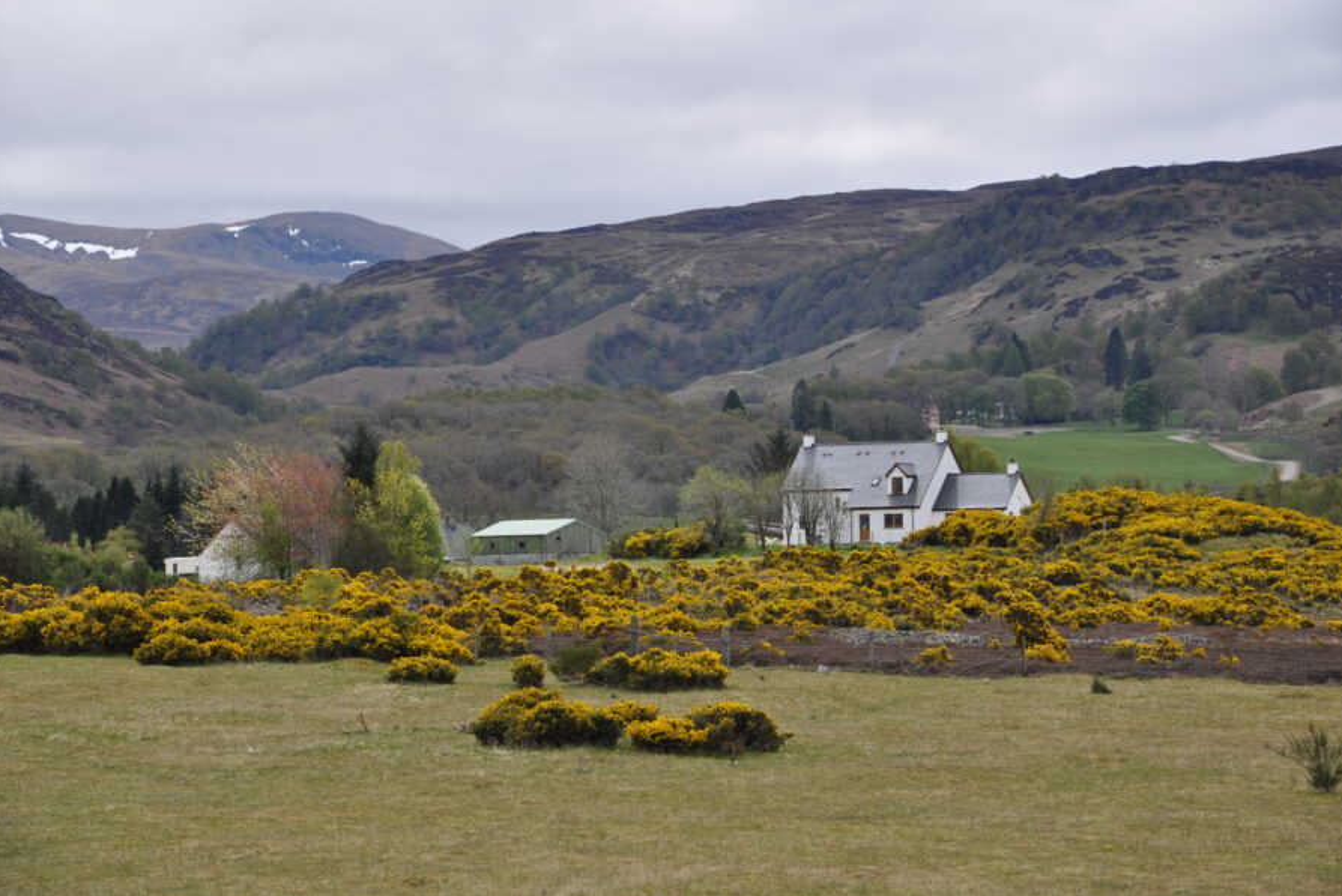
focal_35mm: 159
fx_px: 5910
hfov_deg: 13.0
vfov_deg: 8.7
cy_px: 448
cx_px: 670
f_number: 9
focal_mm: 105
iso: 200
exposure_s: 1/320
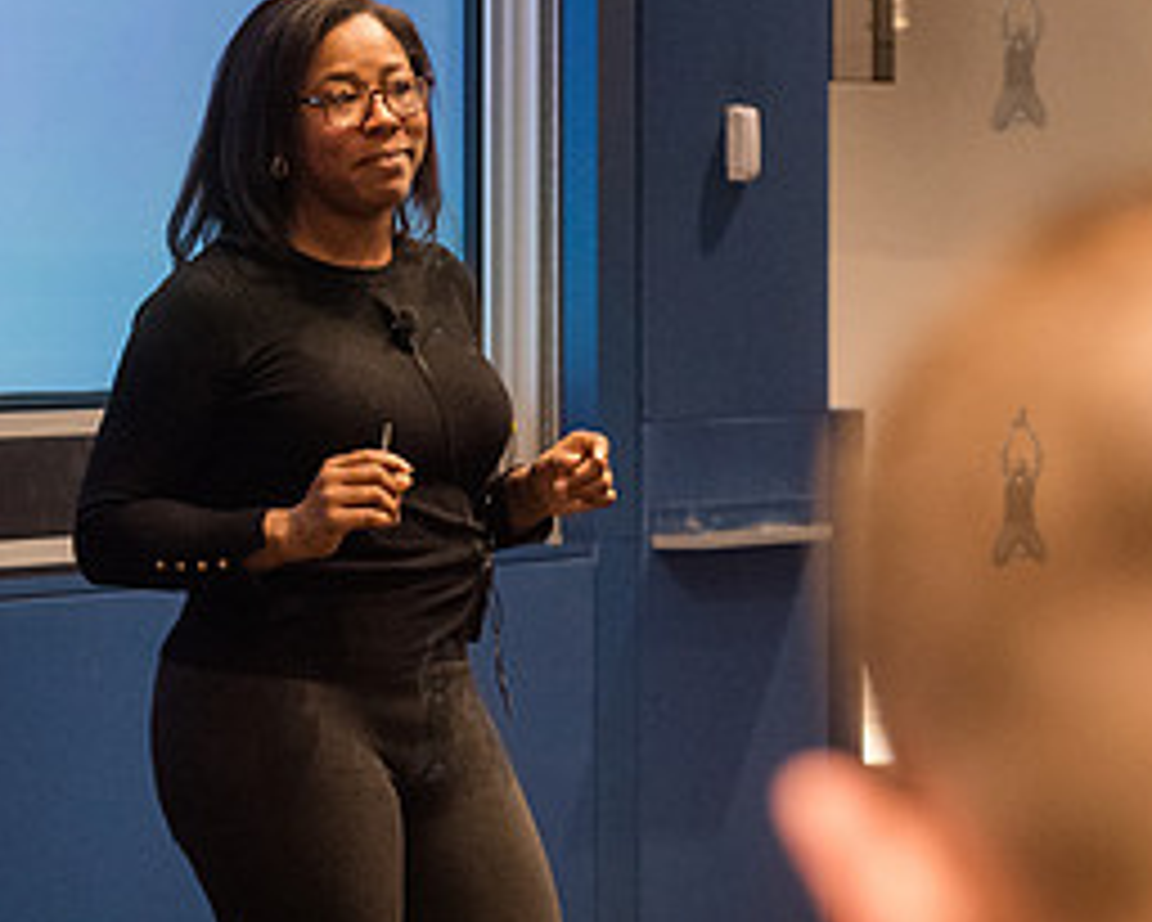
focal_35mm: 183
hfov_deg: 10.5
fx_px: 6242
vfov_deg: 8.4
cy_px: 265
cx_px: 492
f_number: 4.5
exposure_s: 1/250
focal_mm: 80
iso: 5000
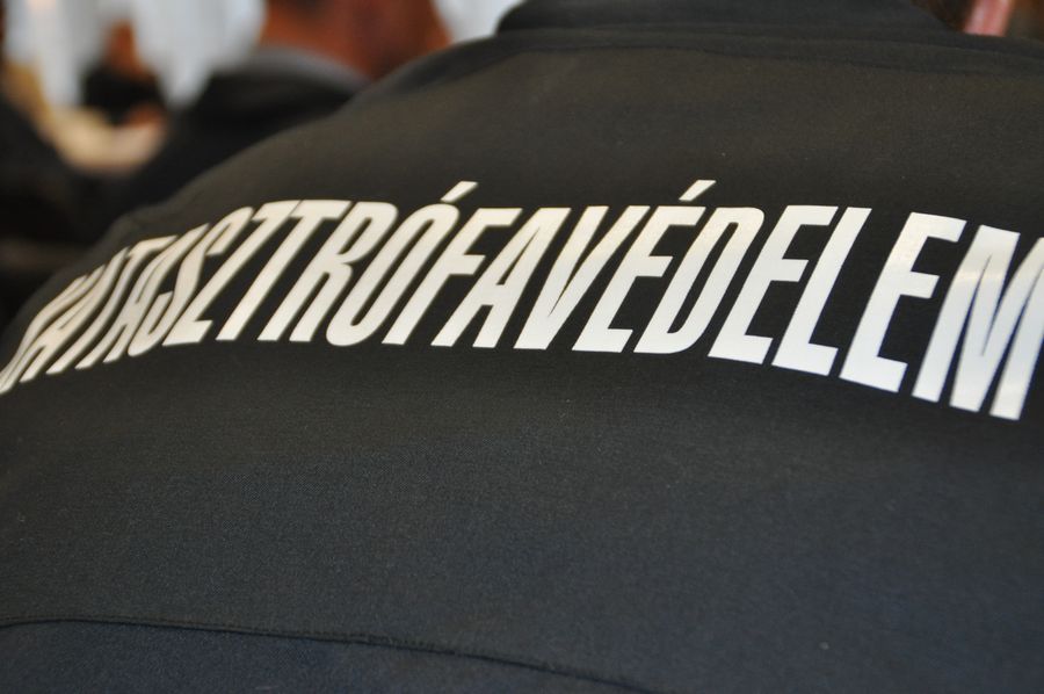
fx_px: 2260
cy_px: 347
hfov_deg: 26.0
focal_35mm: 78
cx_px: 522
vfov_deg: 17.5
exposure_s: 1/60
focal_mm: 52
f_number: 5
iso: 800
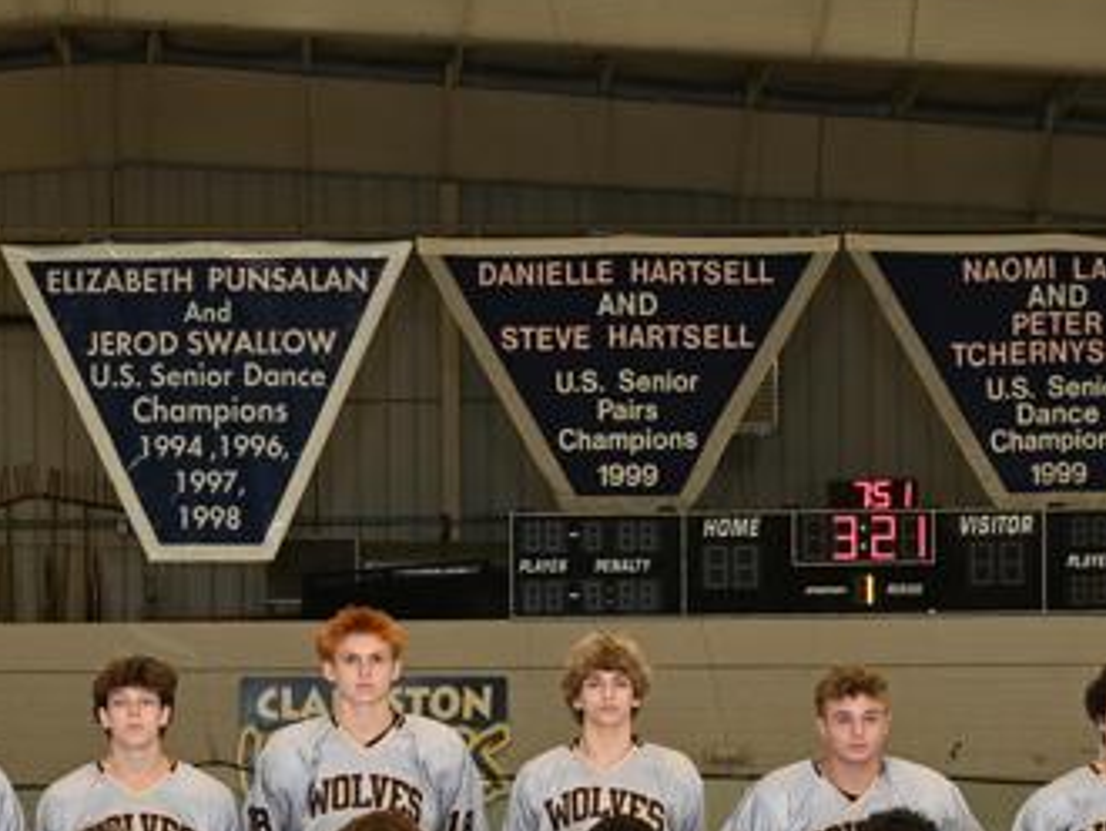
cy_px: 1097
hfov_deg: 15.0
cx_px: 355
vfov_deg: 11.0
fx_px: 4189
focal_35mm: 131
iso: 800
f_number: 5
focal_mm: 44
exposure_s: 1/60
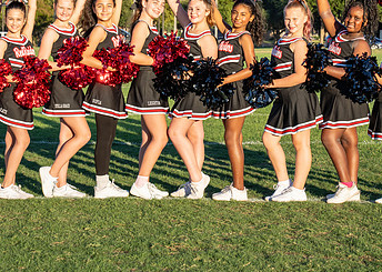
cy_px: 84
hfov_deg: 16.0
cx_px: 180
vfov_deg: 11.5
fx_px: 1355
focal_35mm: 125
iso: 125
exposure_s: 1/500
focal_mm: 63.8
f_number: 5
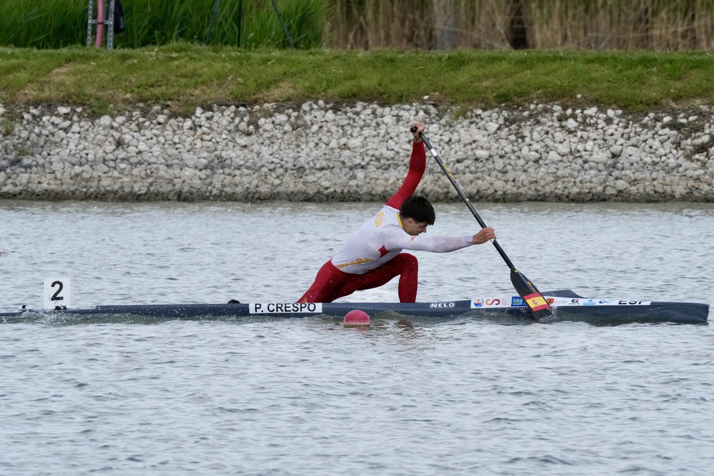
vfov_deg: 2.3
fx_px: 11900
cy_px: 238
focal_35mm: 600
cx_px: 357
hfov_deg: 3.4
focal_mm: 600
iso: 3200
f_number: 16
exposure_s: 1/1600
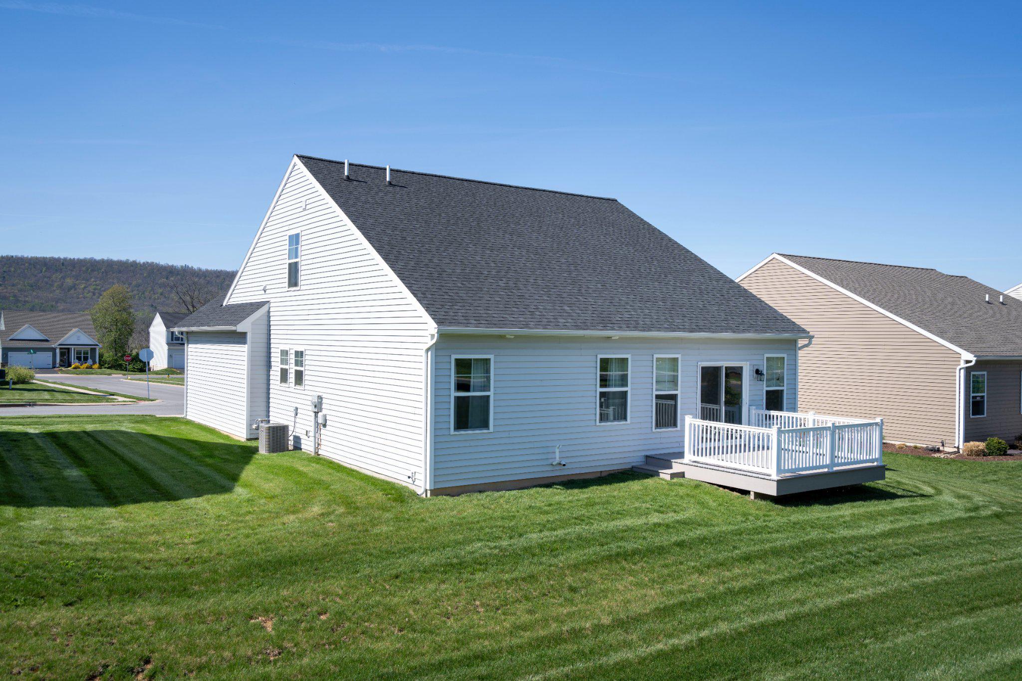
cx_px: 511
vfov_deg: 43.6
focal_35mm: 30
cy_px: 340
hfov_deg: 61.9
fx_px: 852
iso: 100
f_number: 7.1
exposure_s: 1/160
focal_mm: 30
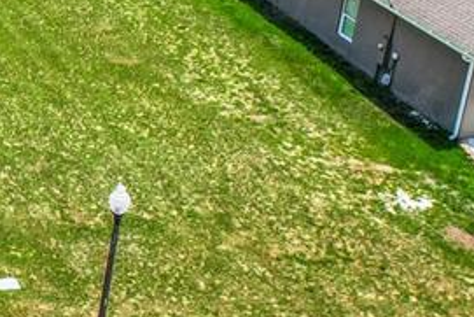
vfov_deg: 15.9
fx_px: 1093
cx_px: -338
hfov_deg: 19.4
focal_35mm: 83
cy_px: -60
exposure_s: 1/640
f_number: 2.8
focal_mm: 8.38
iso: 110
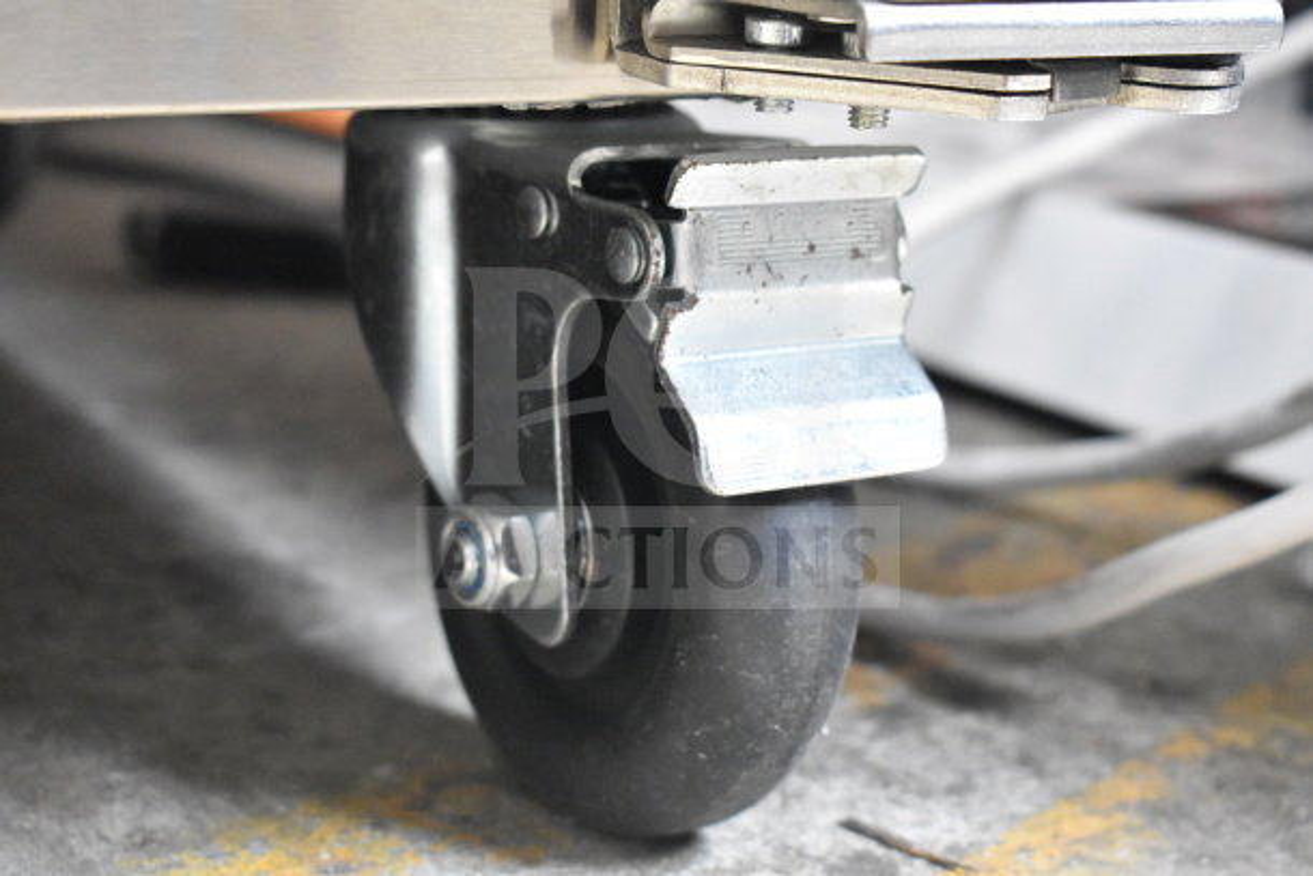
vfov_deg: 18.9
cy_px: 438
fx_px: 2626
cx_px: 656
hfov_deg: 28.1
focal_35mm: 72
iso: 7200
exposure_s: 1/80
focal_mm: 48
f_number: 5.3
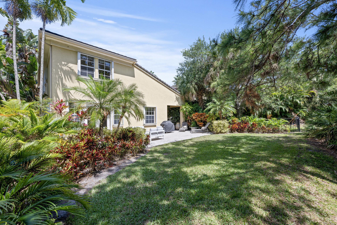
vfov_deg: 81.2
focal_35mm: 14
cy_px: 112
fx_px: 131
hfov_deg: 104.3
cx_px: 168
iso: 64
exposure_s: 1/50
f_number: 8
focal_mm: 14
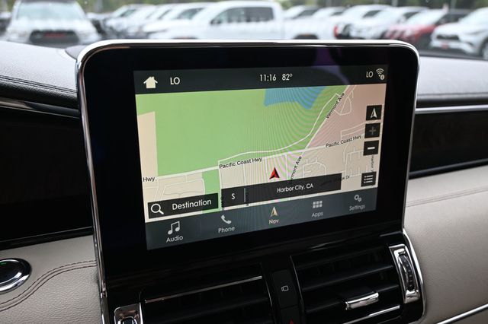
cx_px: 244
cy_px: 162
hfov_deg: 62.0
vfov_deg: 43.6
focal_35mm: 30
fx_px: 406
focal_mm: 20
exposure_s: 1/250
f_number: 4
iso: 400
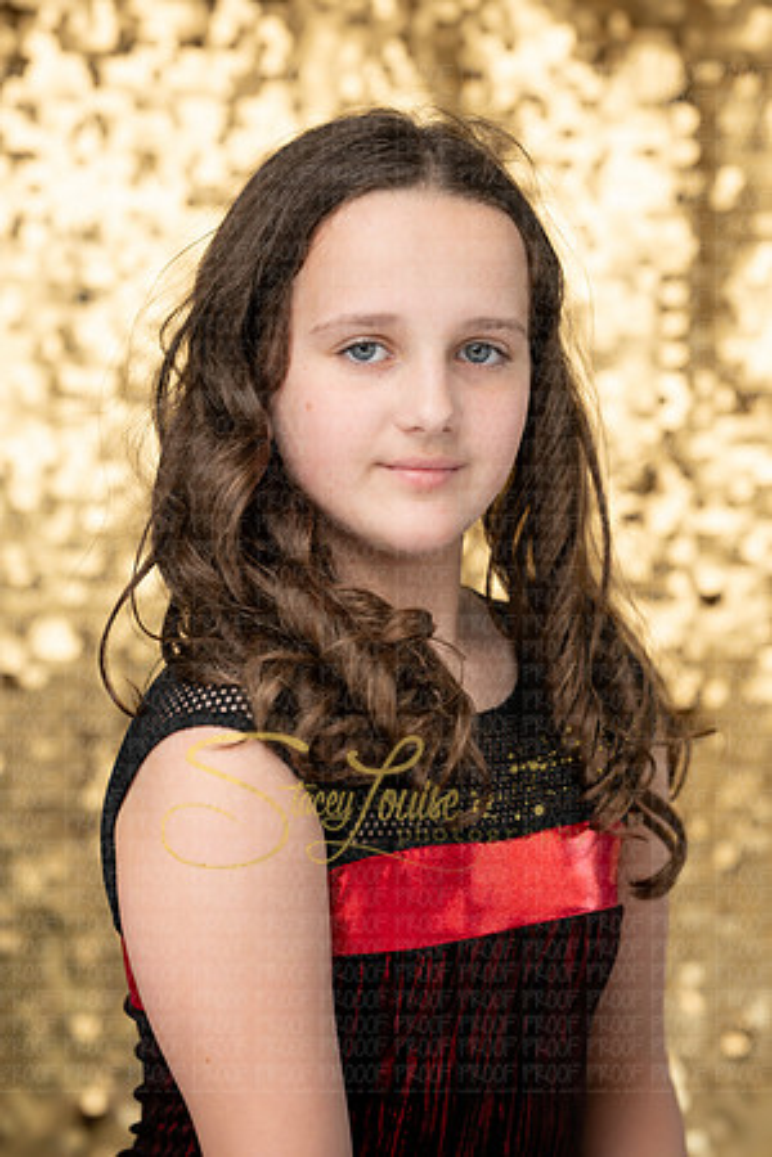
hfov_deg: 16.1
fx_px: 2734
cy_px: 578
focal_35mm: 85
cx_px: 386
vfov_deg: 23.9
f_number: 3.5
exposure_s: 1/640
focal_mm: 85
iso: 1250
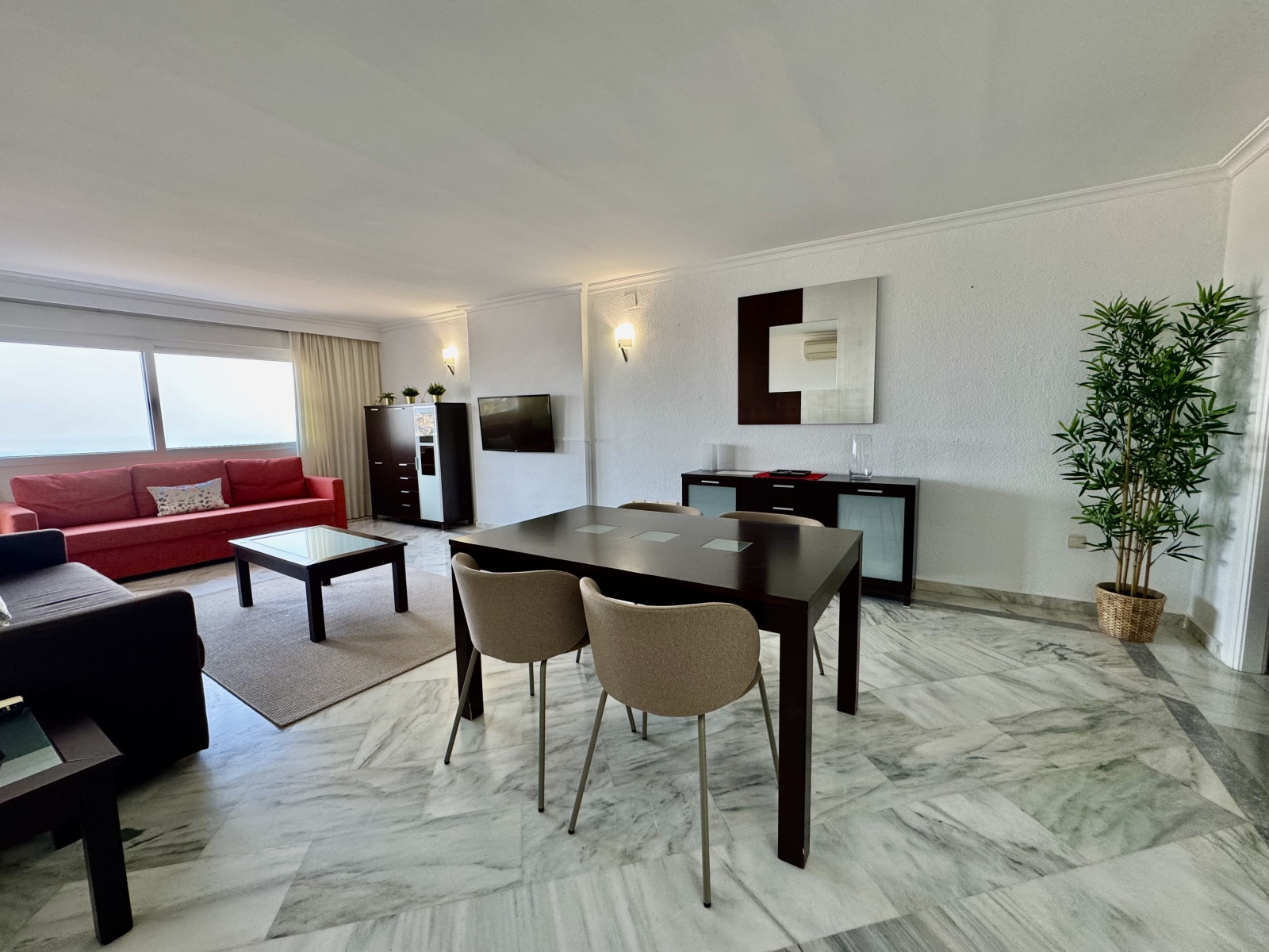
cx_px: 634
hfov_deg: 102.1
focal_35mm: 14
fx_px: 513
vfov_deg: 85.7
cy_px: 476
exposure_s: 1/100
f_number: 2.2
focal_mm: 2.22
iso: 160
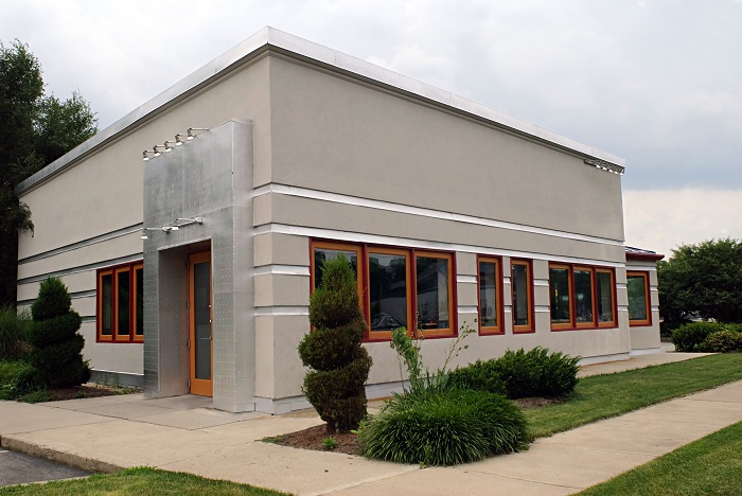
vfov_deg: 36.9
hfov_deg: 53.1
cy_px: 248
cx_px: 371
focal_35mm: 36
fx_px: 743
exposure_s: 1/125
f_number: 11
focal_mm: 24
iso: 200
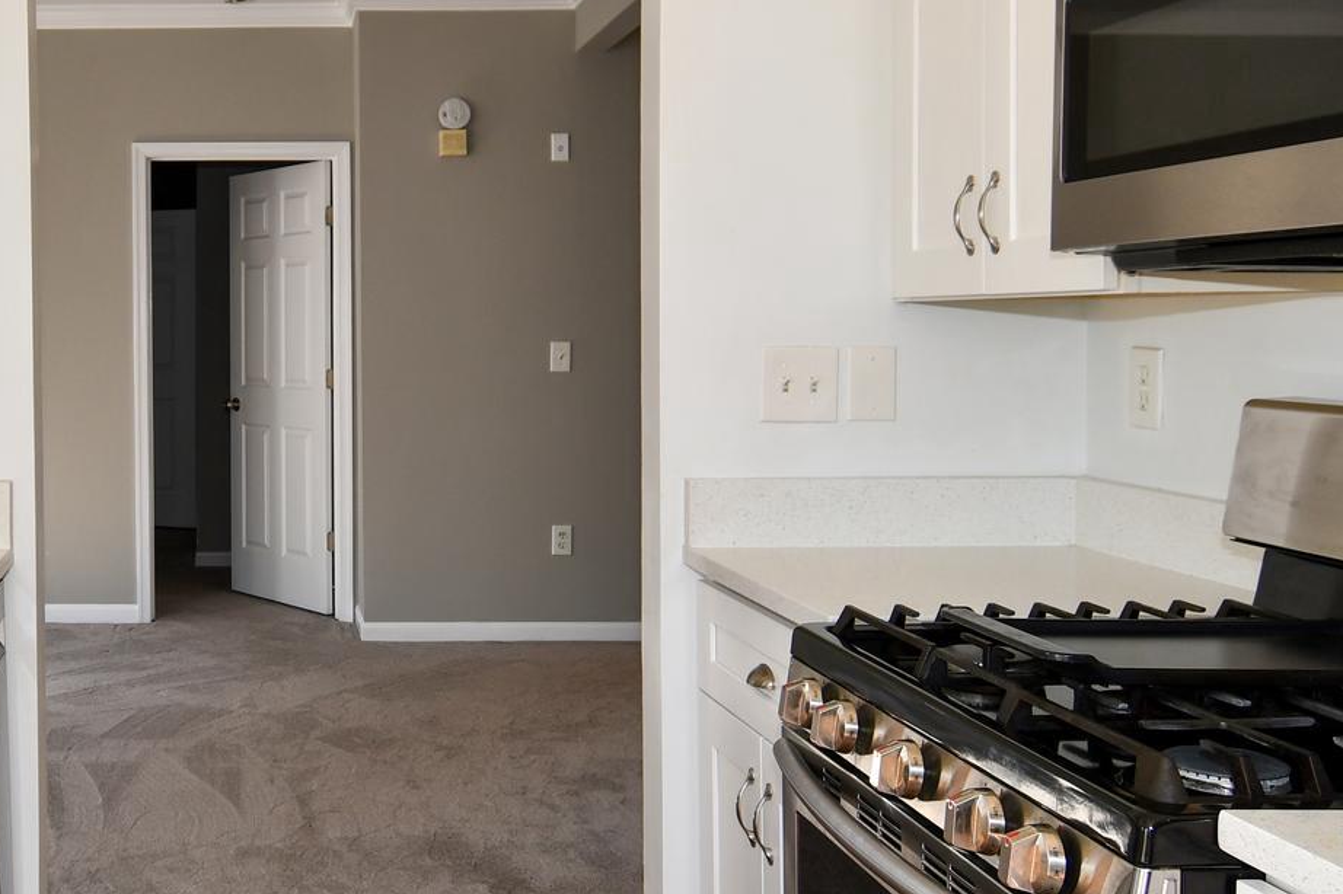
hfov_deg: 44.5
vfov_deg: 33.4
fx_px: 1492
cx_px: 156
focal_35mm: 40
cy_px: 423
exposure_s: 1/100
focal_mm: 12
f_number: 5
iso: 200
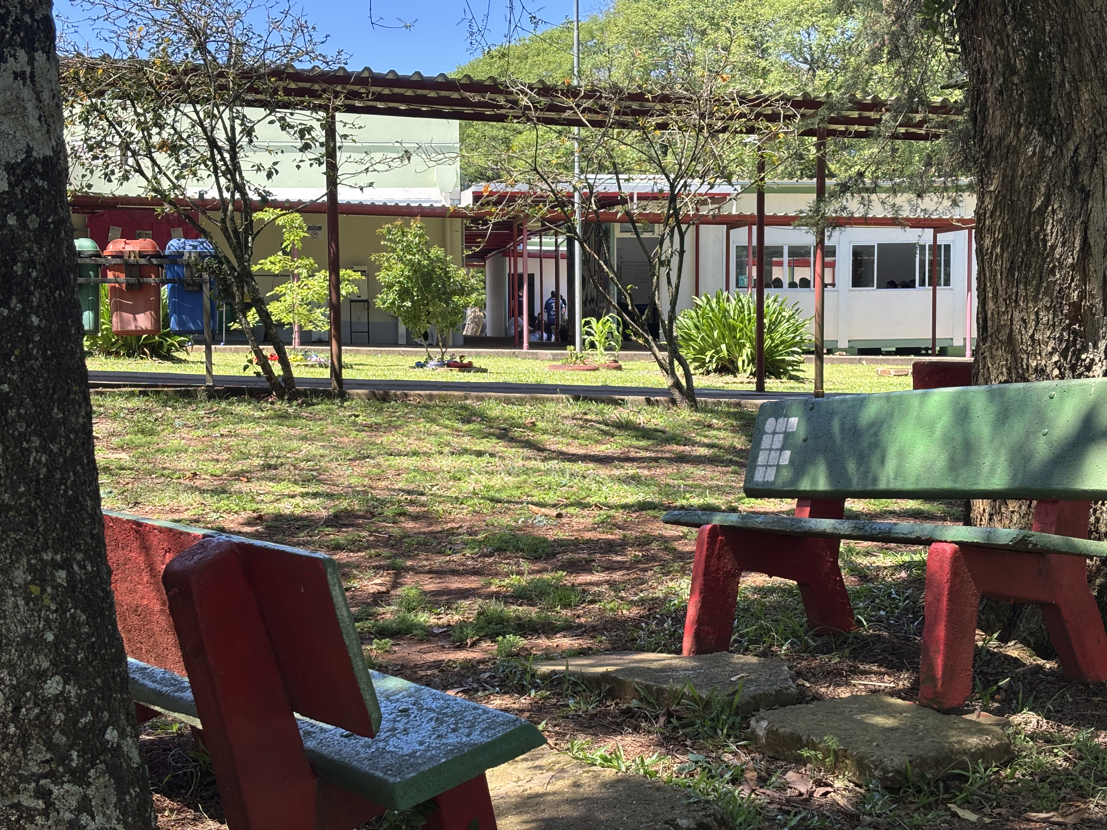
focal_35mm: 52
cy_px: 415
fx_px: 1663
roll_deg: +1.2
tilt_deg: -3.7
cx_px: 554
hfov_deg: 36.8
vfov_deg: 28.0
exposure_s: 1/460
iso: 32
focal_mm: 5.96
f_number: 1.6
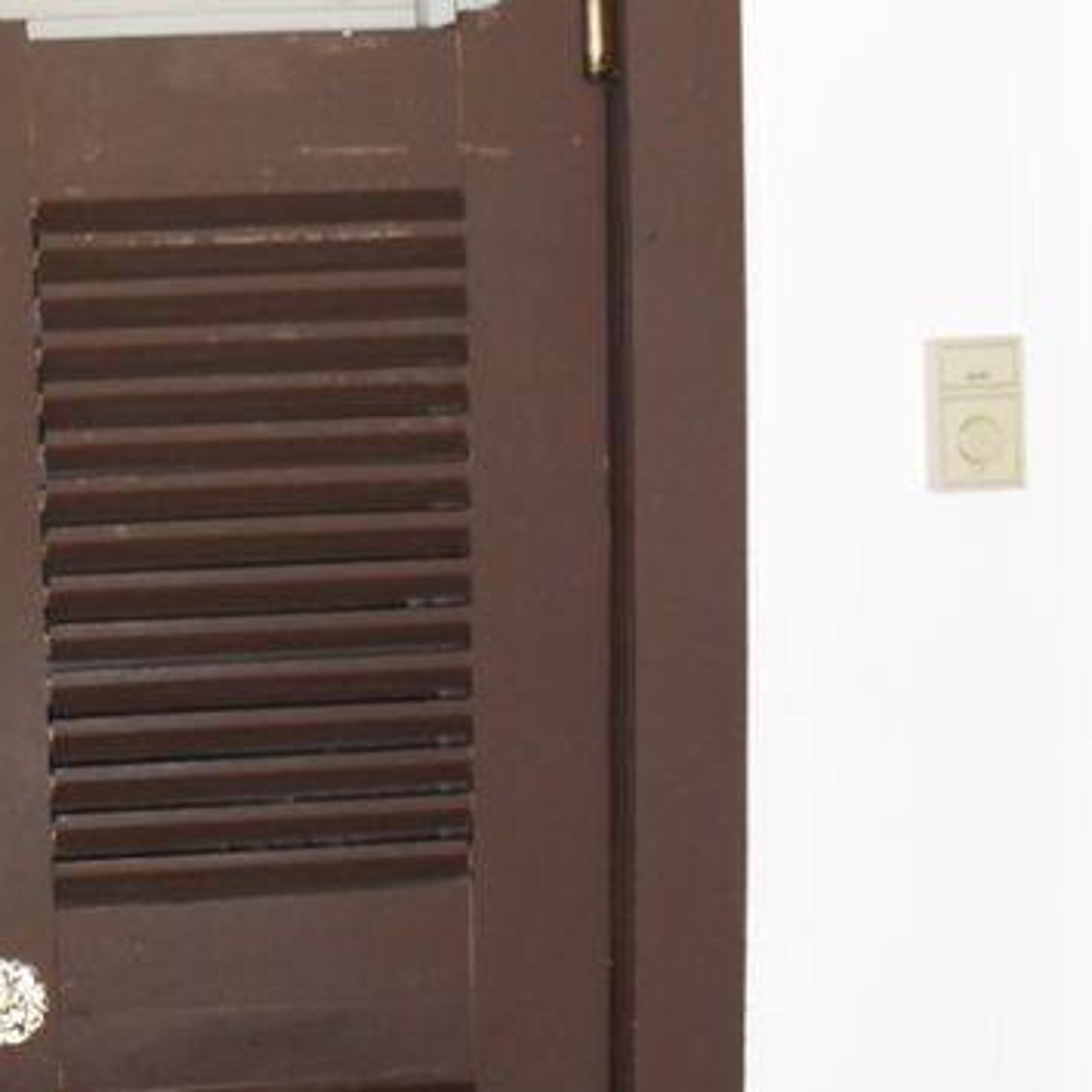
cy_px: 531
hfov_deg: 24.3
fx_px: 2498
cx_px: 219
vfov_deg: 24.7
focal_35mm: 70
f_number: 3.2
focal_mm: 6.3
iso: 200
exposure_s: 1/45
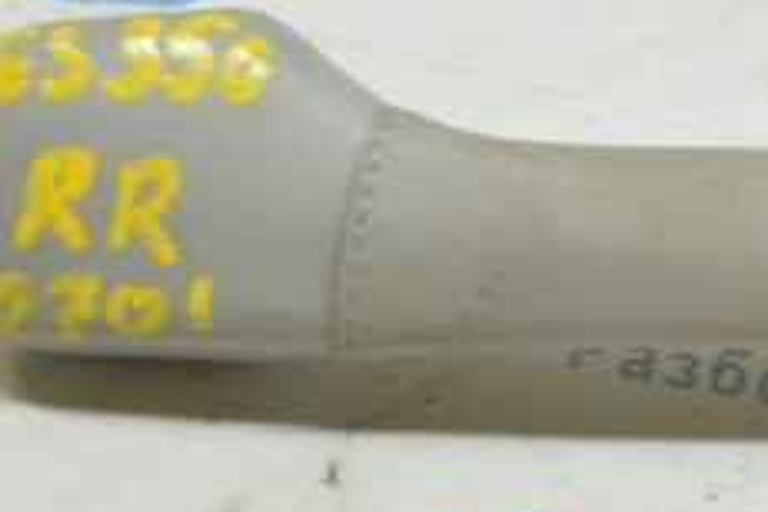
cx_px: 851
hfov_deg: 12.2
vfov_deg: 8.2
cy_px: 68
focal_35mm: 166
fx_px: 3541
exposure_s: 1/20
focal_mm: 40
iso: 400
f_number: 5.6
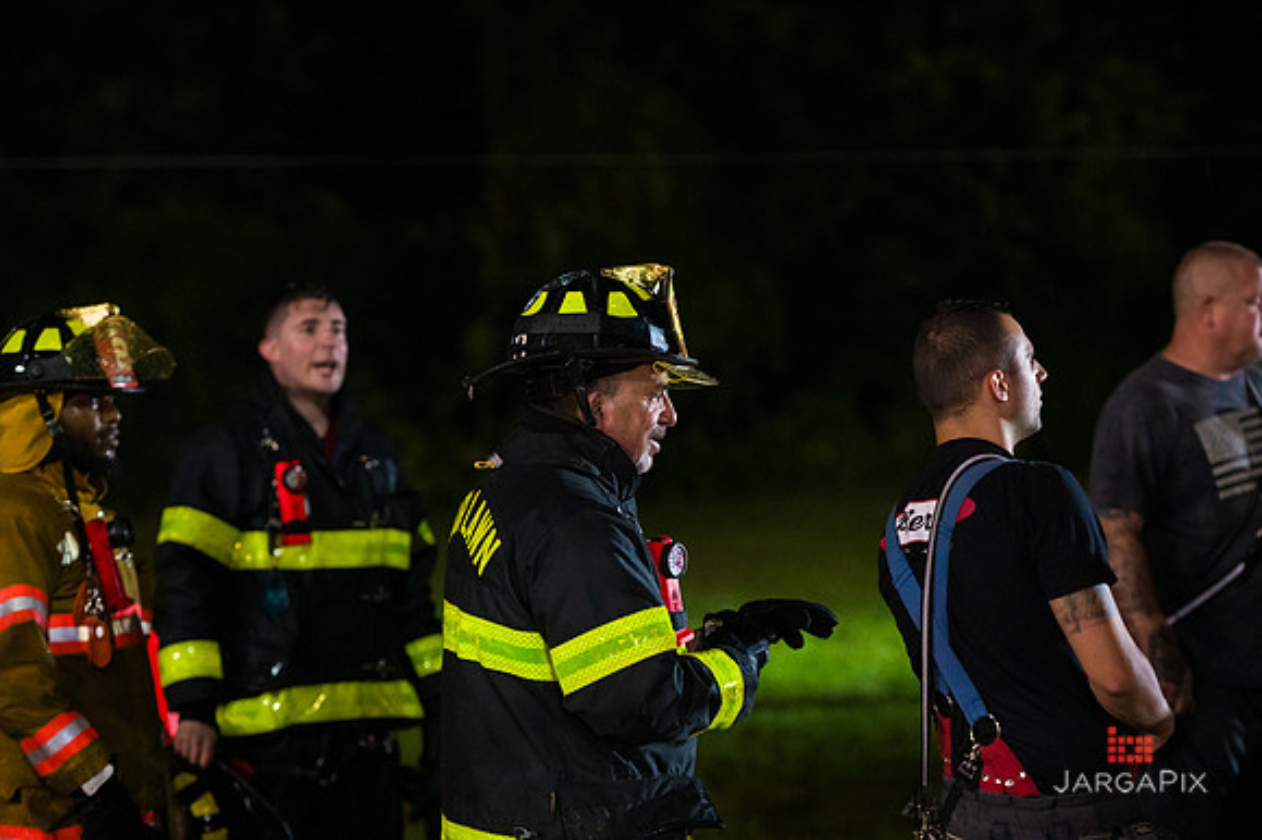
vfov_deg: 11.0
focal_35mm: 125
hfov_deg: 16.4
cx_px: 631
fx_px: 4379
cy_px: 420
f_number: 3.2
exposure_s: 1/200
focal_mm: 125
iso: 12800
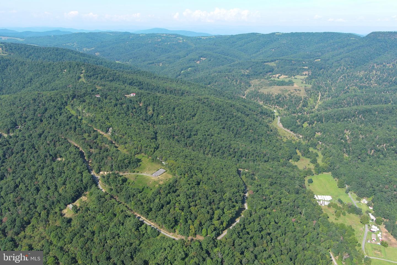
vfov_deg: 45.0
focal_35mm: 29
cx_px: 198
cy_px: 132
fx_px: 320
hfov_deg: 63.7
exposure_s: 1/646
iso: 100
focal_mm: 10.57
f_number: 2.8
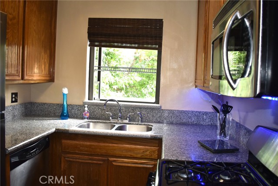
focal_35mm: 30
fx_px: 232
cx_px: 139
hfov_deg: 61.9
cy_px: 93
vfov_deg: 43.6
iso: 450
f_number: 3.8
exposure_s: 1/200
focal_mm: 20
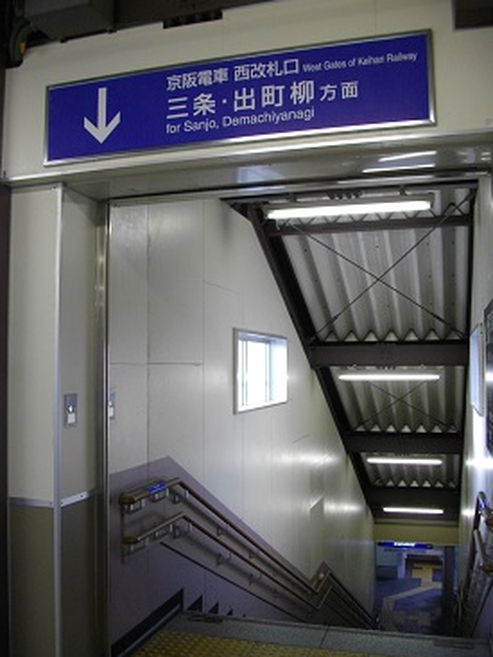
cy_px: 335
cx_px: 253
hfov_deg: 41.8
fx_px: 645
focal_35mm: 34
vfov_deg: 53.9
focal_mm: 5.7
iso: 201
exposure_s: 1/50
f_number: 2.9
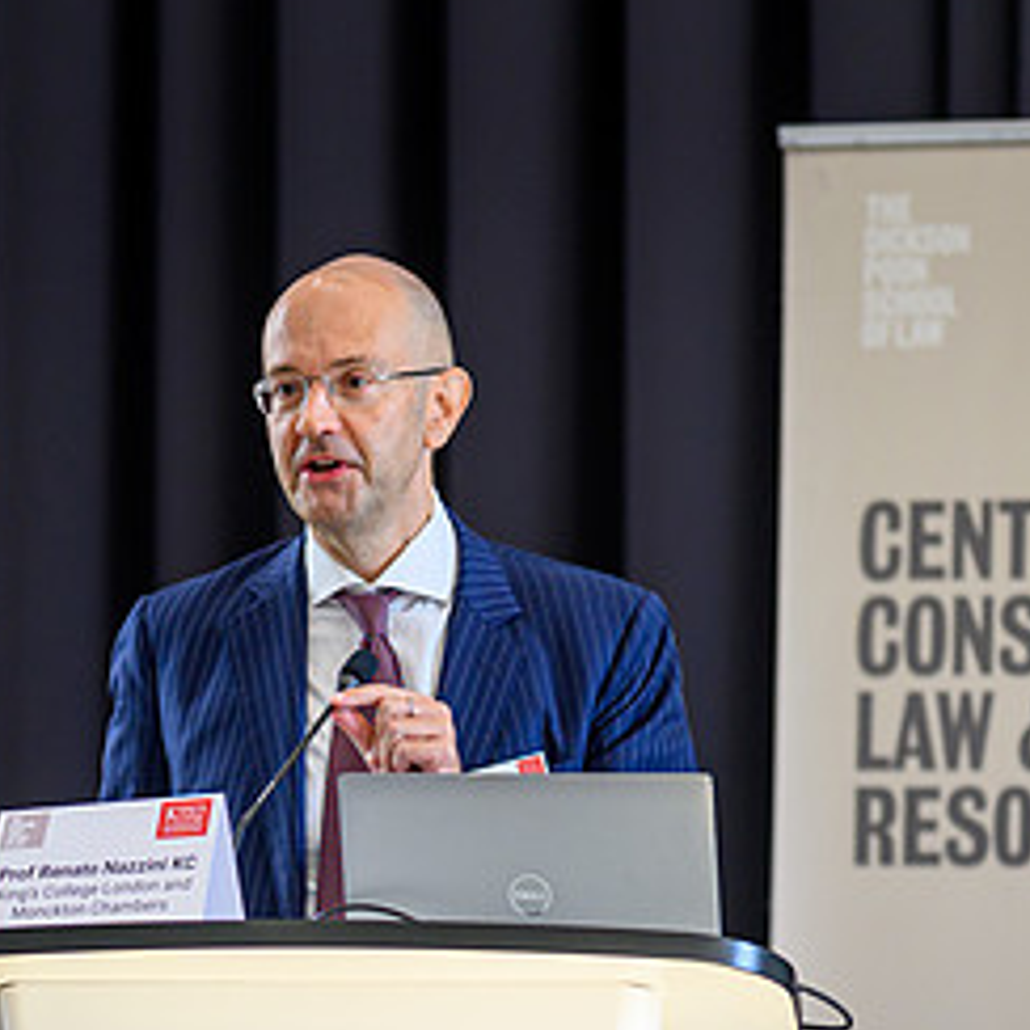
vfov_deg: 4.3
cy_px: 768
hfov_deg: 4.3
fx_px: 13802
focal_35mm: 410
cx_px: 490
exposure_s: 1/250
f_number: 1.8
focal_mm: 135
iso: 280
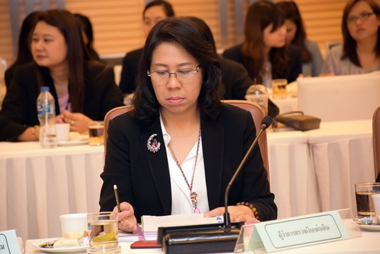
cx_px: 190
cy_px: 127
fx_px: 2217
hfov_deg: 9.8
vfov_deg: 6.5
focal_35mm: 210
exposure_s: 1/60
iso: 1000
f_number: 5.6
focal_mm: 140
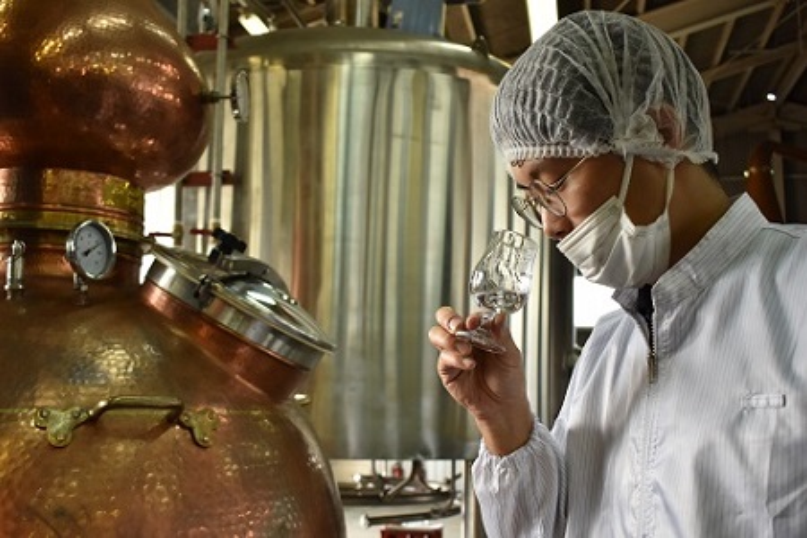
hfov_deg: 53.1
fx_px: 807
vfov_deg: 36.9
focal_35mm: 36
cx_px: 404
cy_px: 269
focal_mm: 24
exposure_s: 1/200
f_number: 3.8
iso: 800
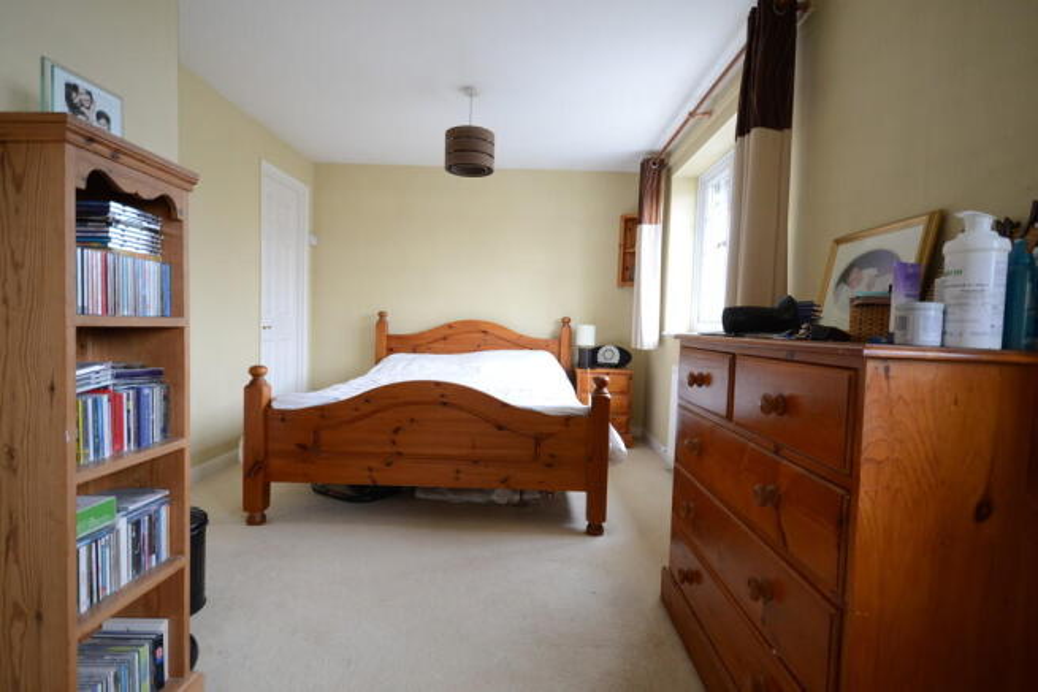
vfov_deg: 67.4
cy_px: 346
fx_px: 519
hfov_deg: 90.0
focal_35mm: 18
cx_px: 519
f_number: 4.5
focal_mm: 12
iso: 720
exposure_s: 1/30
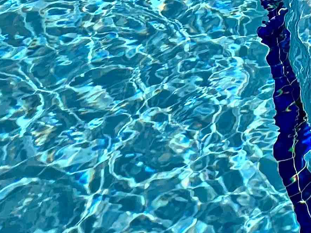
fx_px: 530
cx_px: 409
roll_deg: +0.4
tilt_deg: -6.1
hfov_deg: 27.2
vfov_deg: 16.1
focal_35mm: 59
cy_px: -284
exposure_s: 1/5814
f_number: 1.8
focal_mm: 1.57
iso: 40
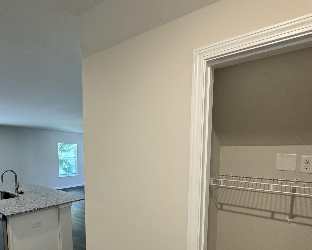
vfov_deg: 61.2
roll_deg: -0.6
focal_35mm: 22
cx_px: 149
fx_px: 203
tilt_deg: -3.7
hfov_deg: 75.0
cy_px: 171
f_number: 2.2
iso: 320
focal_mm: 2.22
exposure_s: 1/120
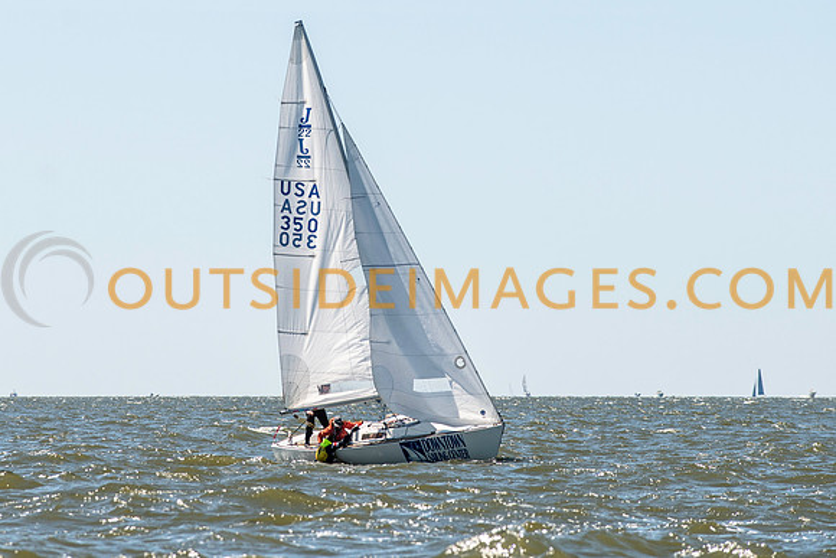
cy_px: 230
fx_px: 7939
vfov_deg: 4.0
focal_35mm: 342
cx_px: 312
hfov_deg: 6.0
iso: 320
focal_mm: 200
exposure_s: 1/2000
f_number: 5.6
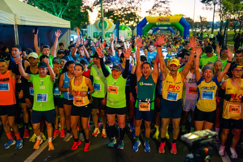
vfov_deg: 37.9
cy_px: 81
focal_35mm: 35
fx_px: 236
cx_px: 122
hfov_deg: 54.4
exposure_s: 1/250
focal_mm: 35
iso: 4000
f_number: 1.4
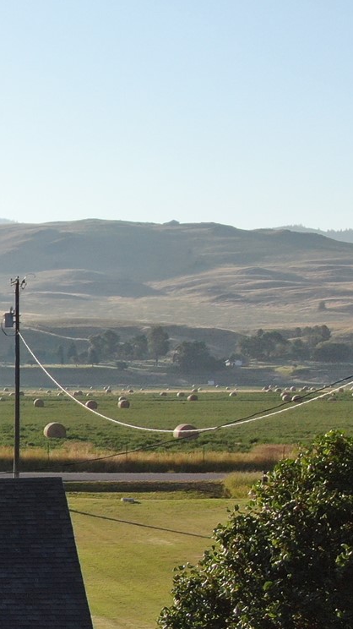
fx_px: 1549
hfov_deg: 11.4
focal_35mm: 93
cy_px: 552
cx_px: -407
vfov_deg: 22.4
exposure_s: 1/800
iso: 100
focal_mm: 5.33
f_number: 3.1
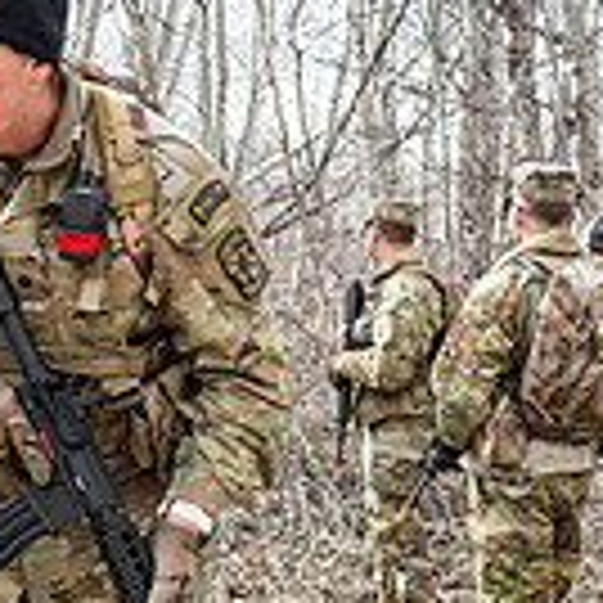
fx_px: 1734
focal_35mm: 88
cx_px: 302
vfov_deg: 19.6
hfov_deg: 19.7
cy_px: 412
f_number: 4
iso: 320
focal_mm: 24
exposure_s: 1/640
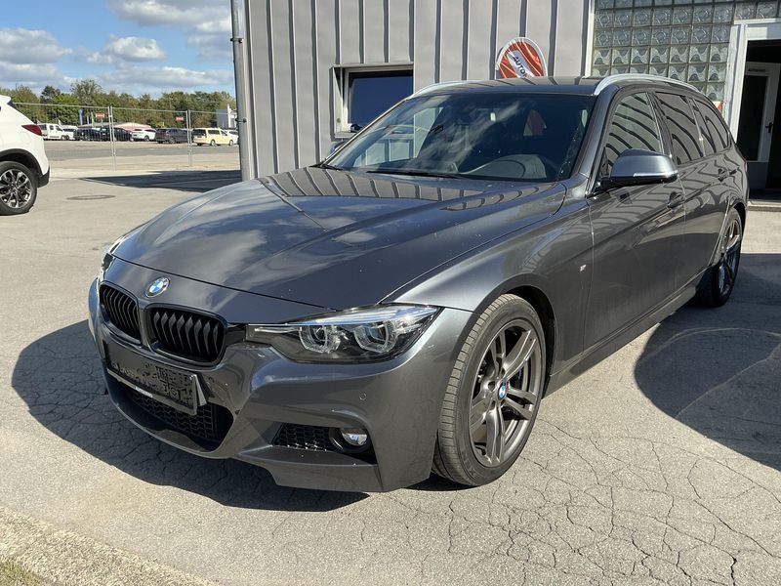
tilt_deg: -13.0
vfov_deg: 49.7
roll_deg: -0.1
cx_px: 390
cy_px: 293
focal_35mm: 28
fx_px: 632
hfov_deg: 63.4
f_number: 1.8
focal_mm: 3
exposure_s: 1/978
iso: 25
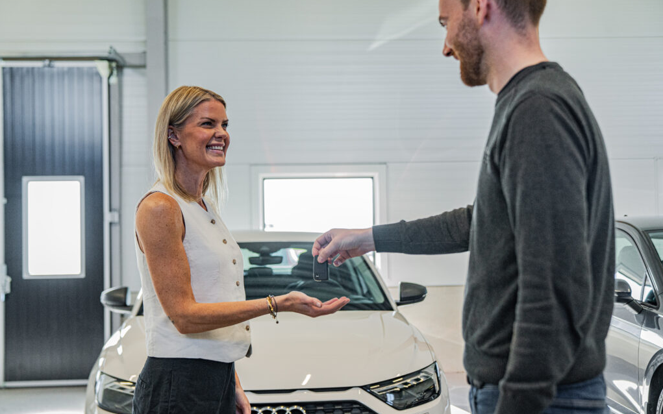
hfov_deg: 43.5
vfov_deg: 28.0
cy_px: 207
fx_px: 831
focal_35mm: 46
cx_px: 332
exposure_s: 1/400
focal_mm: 45
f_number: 3.2
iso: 2000
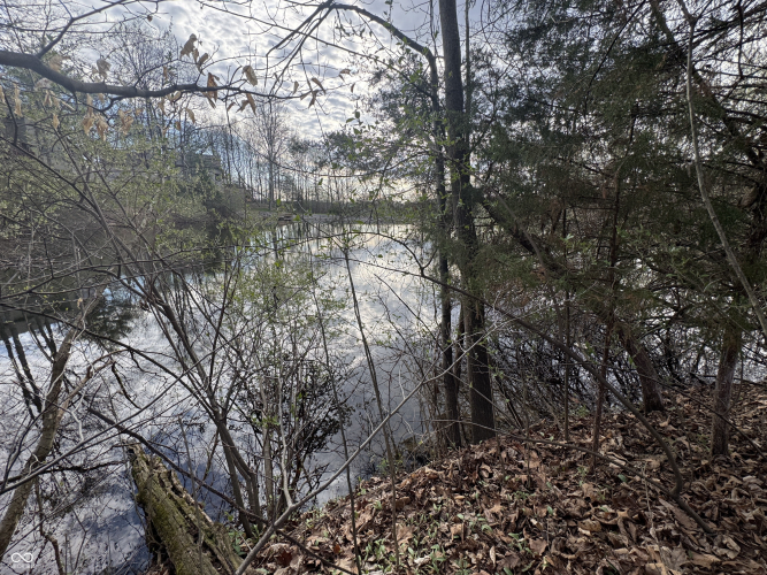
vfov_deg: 85.7
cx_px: 384
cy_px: 288
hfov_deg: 102.1
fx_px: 310
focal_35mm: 14
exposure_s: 1/470
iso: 40
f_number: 2.2
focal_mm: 2.22
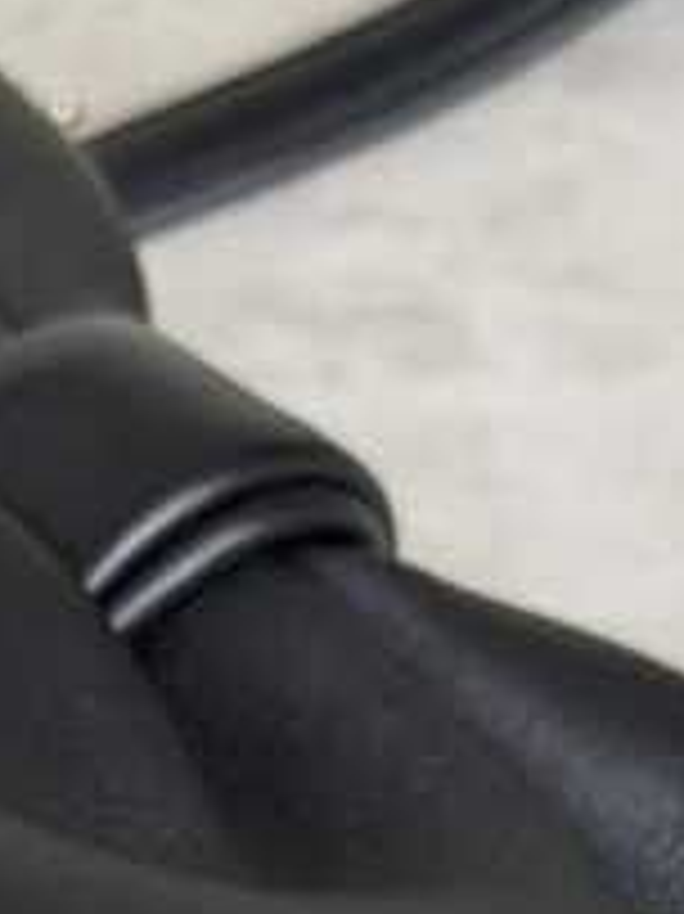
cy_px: 1549
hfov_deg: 7.8
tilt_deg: -53.3
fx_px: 4985
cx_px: 40
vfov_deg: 10.0
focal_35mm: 189
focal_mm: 6.76
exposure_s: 1/120
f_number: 1.78
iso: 64
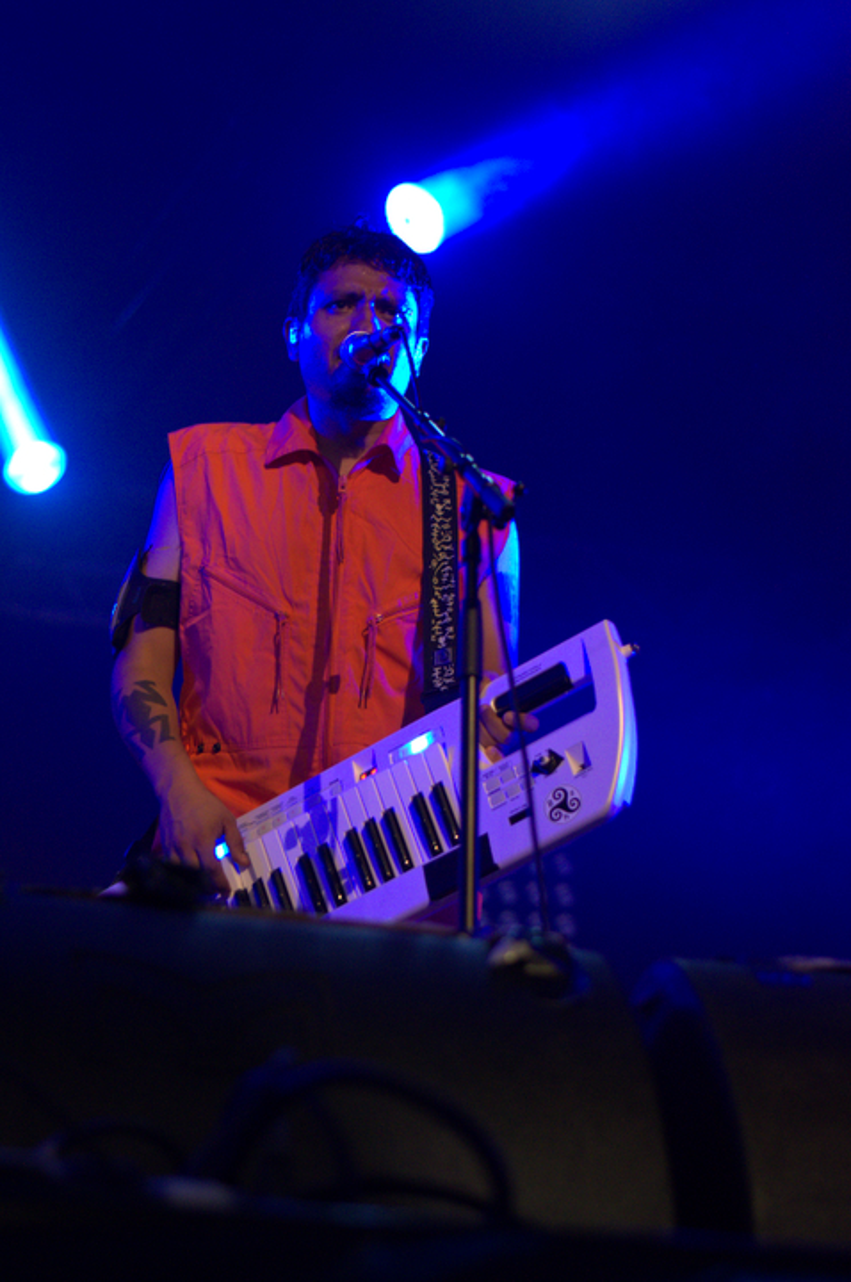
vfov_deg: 27.0
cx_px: 426
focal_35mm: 75
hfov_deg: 18.1
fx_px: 2667
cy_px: 641
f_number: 1.8
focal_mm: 50
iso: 2500
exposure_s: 1/100
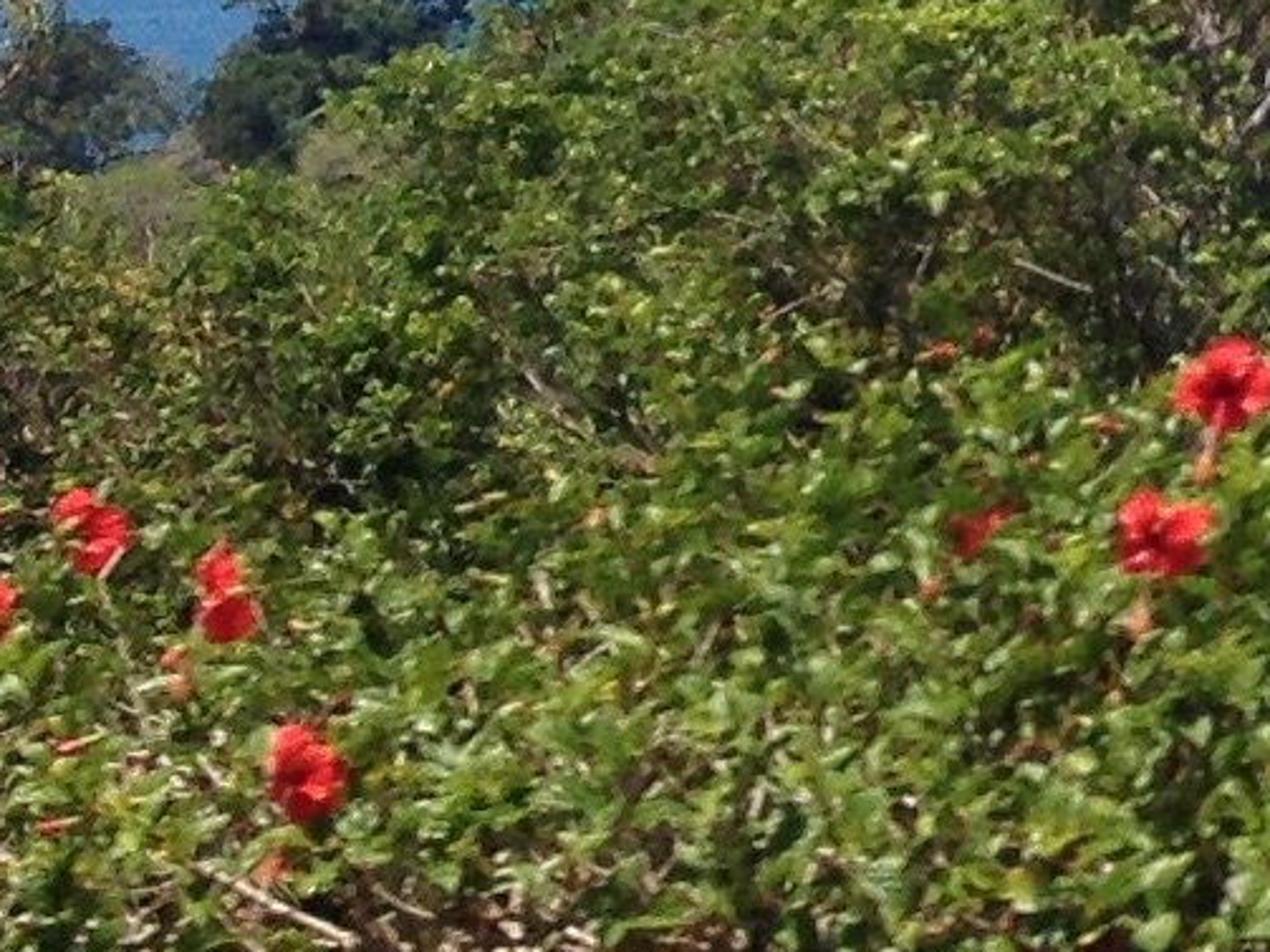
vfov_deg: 6.4
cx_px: 4062
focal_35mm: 227
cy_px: -952
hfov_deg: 7.5
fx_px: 8326
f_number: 2.4
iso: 50
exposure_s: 1/1672
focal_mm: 4.28
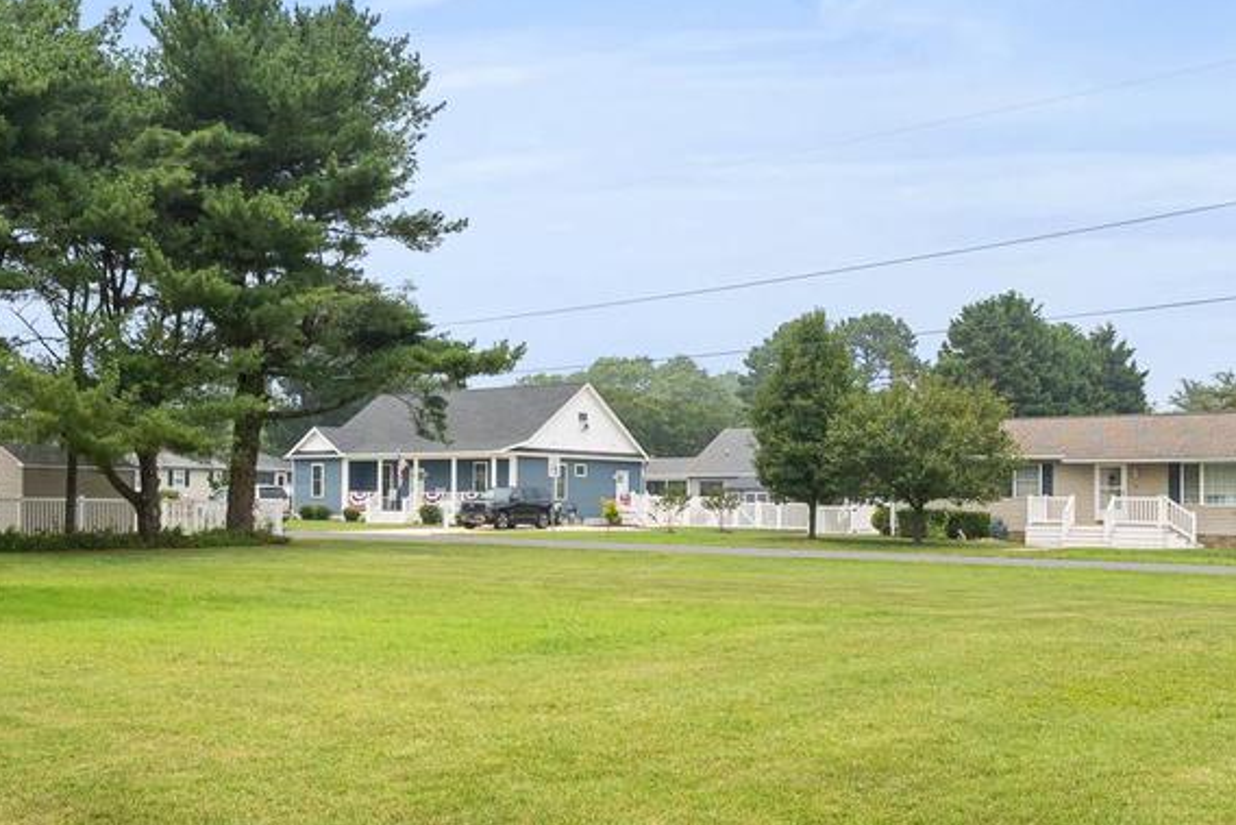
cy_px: 479
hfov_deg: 50.0
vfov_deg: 35.0
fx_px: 1305
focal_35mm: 38
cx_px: 442
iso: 200
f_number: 7.1
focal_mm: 10
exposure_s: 1/640
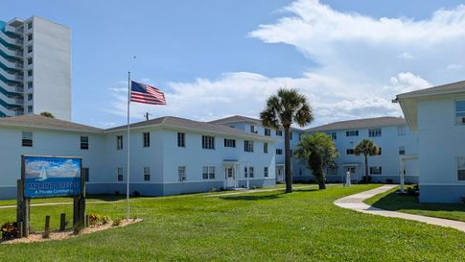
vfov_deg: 42.5
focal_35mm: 27
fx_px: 333
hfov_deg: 69.8
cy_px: 166
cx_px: 230
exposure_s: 1/2075
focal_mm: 6.9
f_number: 1.68
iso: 20
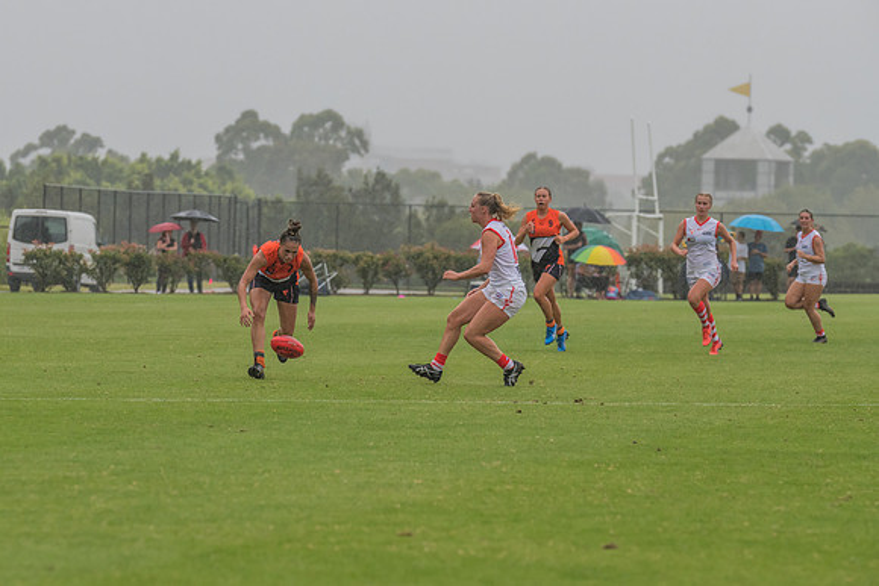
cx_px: 313
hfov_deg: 7.4
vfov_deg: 5.0
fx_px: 6780
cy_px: 277
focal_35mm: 278
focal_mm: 210
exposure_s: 1/2000
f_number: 7.1
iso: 800
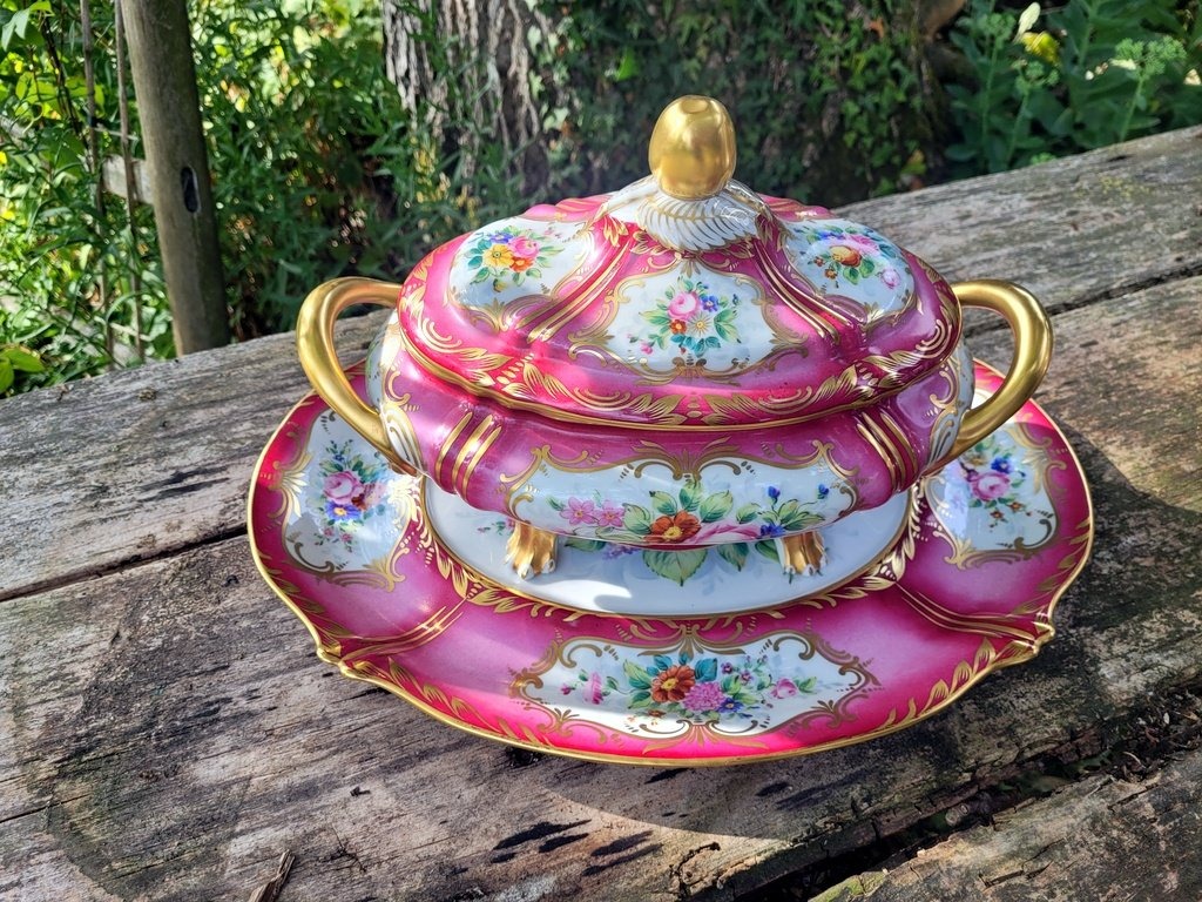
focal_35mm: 26
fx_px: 903
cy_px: 451
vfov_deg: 53.1
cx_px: 601
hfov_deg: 67.3
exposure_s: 1/288
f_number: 1.8
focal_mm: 5.4
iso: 40
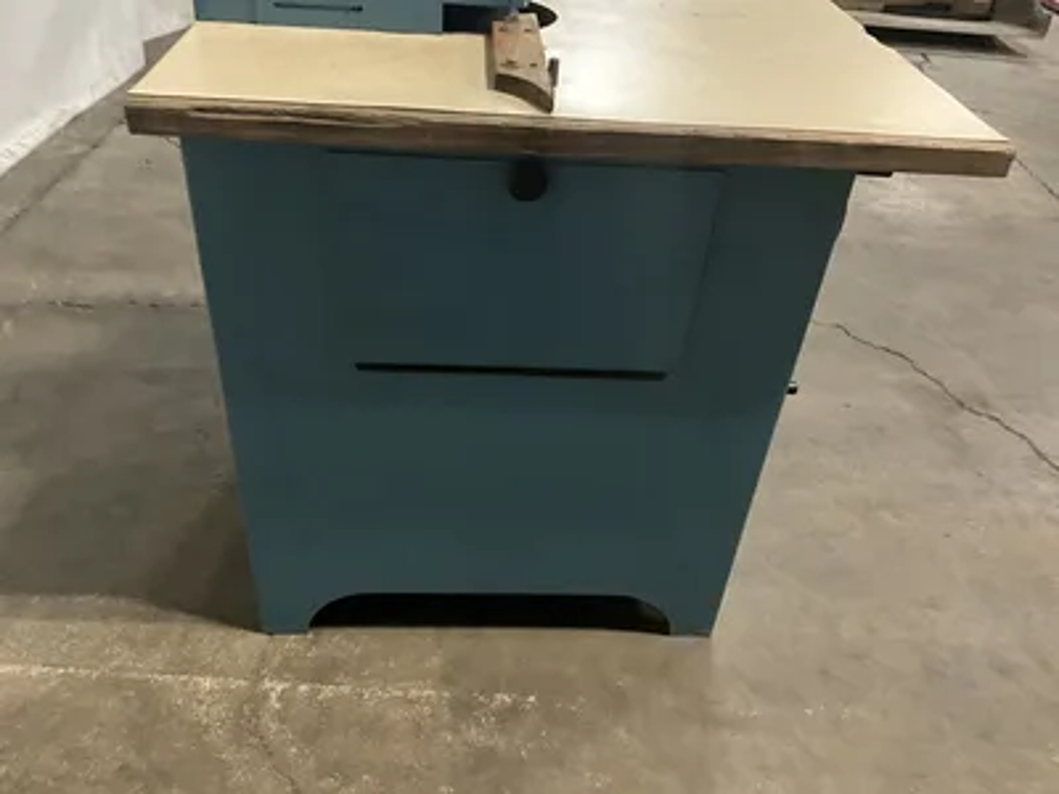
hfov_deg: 61.7
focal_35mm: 29
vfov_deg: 48.2
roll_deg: -6.0
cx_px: 530
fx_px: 887
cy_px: 397
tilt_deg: -40.0
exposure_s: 1/30
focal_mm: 3
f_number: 1.8
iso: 500
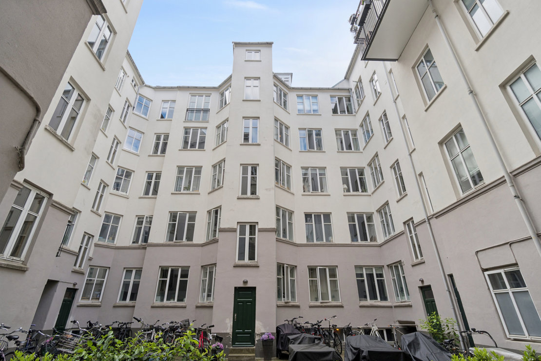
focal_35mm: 16
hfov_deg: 95.0
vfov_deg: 72.1
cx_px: 270
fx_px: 248
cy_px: 180
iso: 200
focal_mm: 11
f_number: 8
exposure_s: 1/60
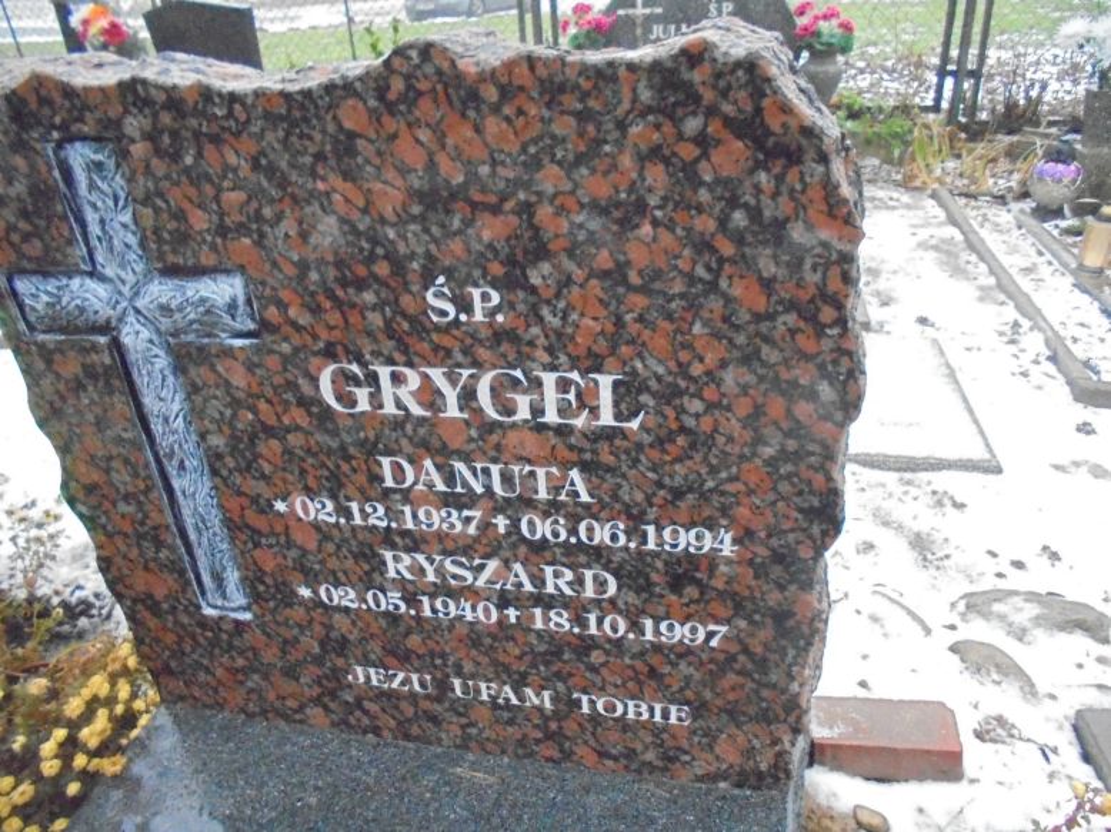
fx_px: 834
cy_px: 416
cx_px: 556
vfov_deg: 53.0
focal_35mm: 26
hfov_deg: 67.3
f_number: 3.5
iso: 1600
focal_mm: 4.6
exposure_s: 1/200
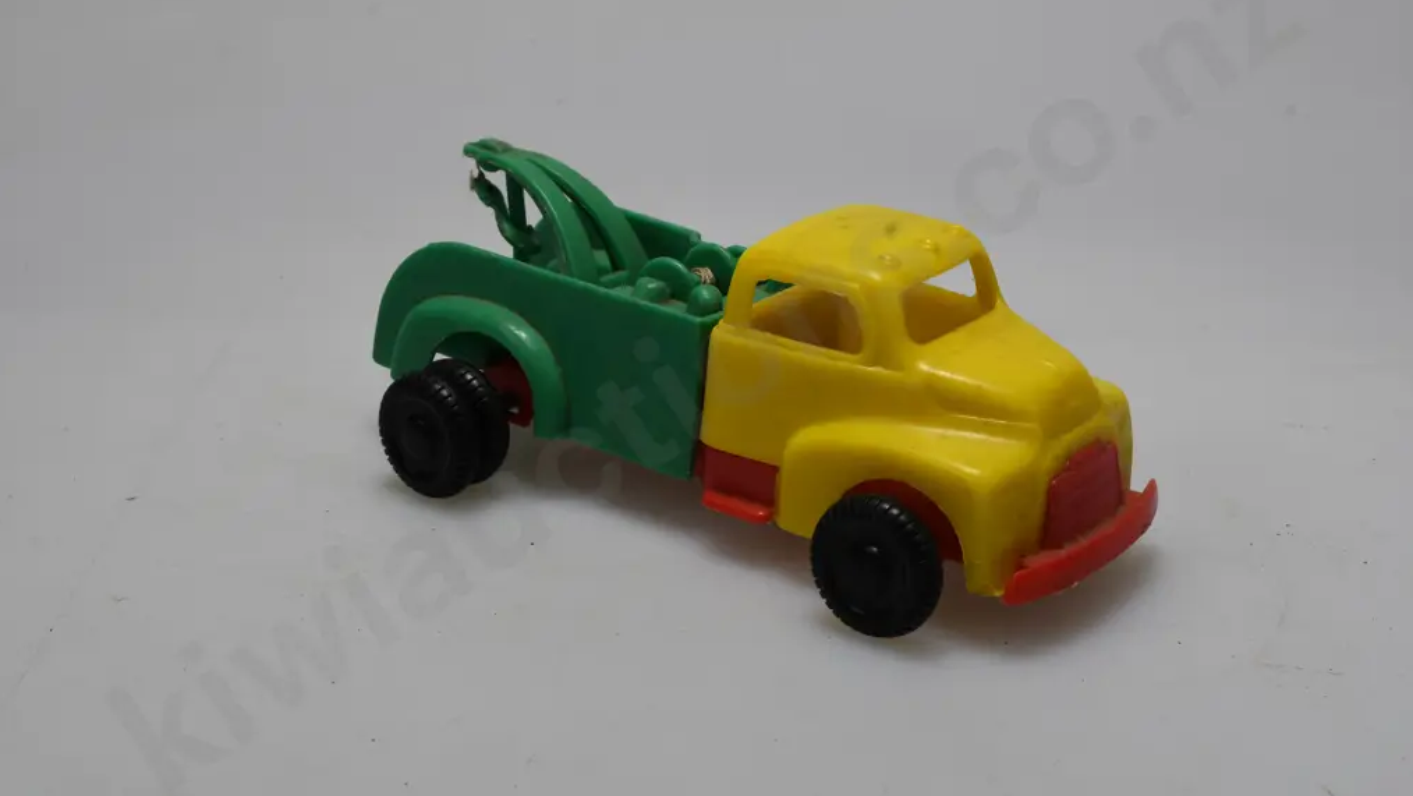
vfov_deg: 21.8
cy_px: 383
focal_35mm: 55
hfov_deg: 37.8
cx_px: 708
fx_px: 2061
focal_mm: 35
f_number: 14
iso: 400
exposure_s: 1/320
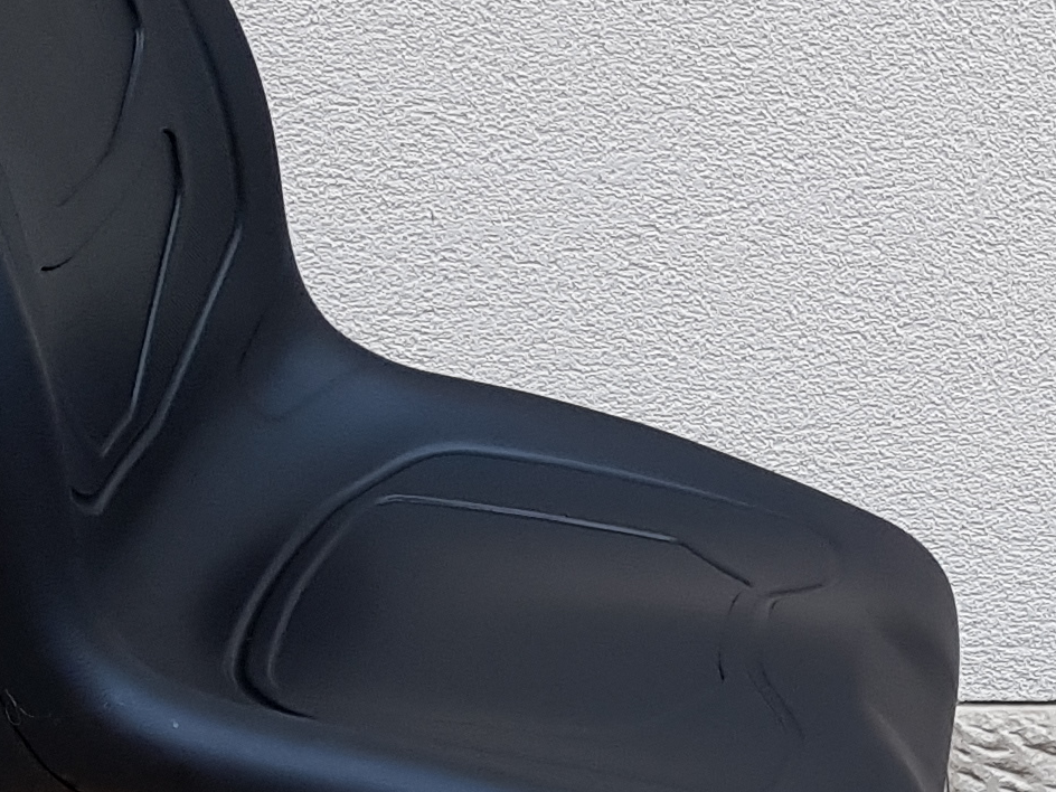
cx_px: 1364
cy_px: 1266
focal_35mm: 111
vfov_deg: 12.5
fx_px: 3386
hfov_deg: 16.7
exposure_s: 1/100
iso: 80
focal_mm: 4.2
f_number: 1.7
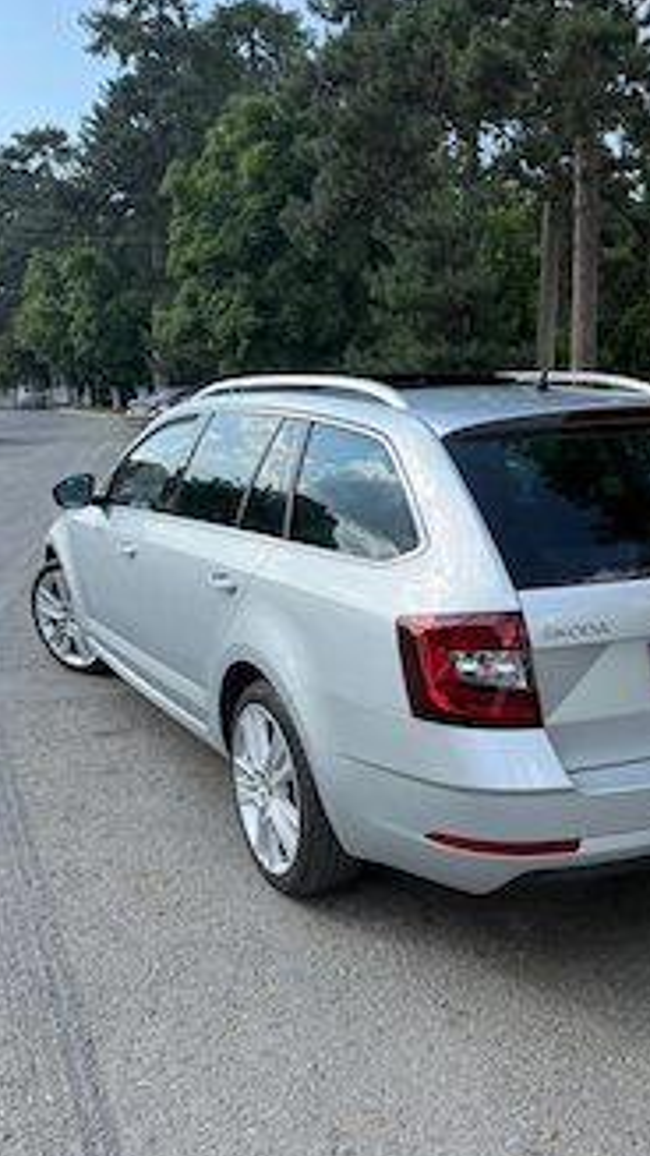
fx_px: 980
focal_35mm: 32
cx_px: 413
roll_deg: -0.6
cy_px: 615
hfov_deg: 36.4
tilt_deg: -12.6
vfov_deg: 61.0
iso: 100
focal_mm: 6.76
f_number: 1.78
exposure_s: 1/2110
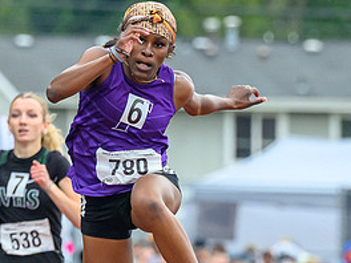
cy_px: 297
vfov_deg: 1.5
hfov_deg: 2.0
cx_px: 134
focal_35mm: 980
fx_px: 9937
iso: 1400
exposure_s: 1/1600
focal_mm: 200
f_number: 4.5
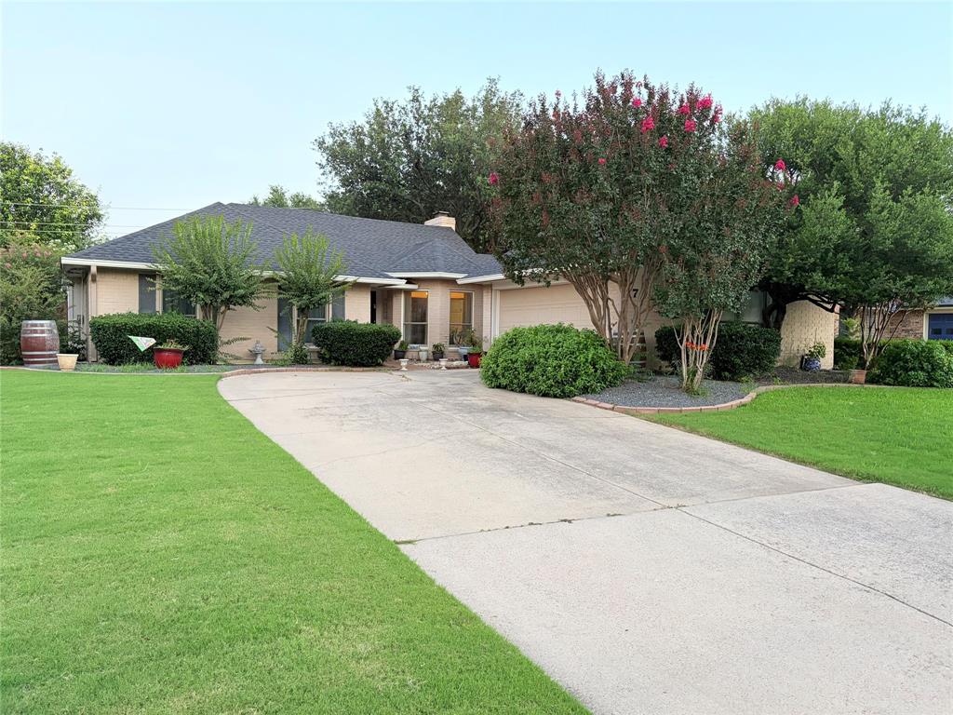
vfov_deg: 53.1
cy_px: 358
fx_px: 716
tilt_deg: -2.0
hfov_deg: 67.3
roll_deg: -0.2
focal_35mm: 26
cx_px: 476
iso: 160
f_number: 1.6
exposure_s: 1/60
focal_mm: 5.96
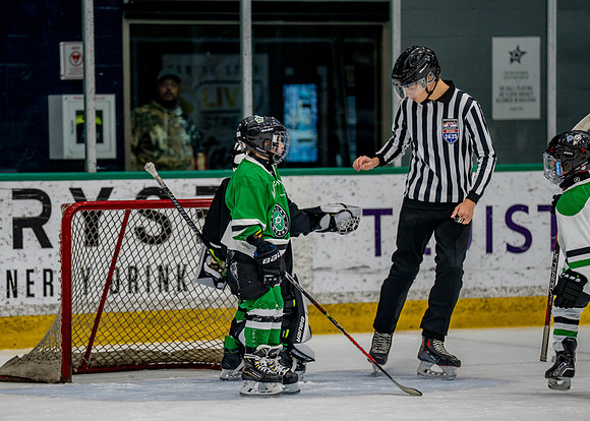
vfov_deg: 5.5
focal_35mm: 262
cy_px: 232
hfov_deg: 7.7
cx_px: 201
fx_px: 4397
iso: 1000
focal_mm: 200
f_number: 2.8
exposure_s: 1/1250
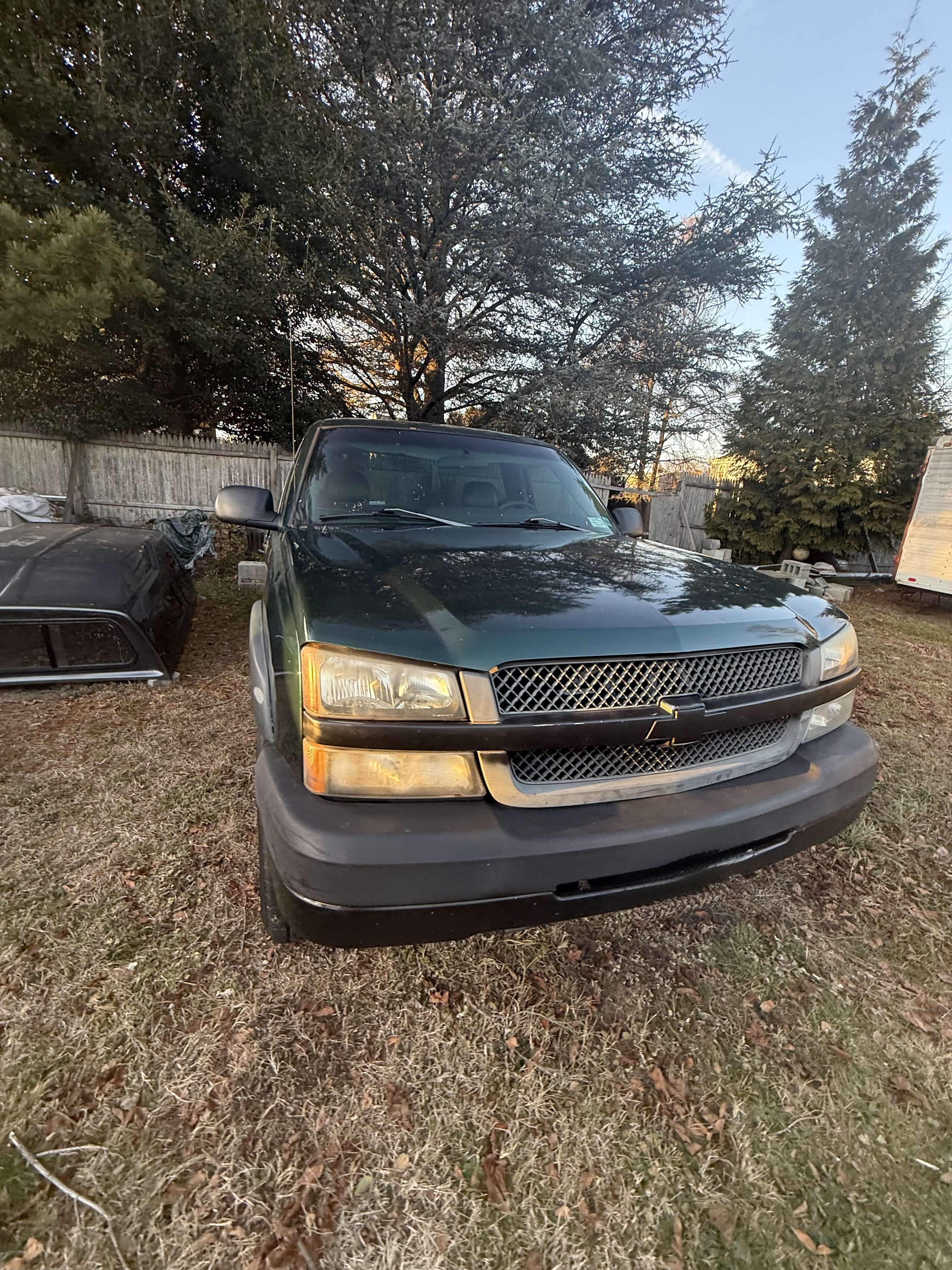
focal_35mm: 14
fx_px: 513
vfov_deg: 102.1
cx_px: 476
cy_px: 635
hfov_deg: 85.7
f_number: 2.2
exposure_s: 1/99
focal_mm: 2.22
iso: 100
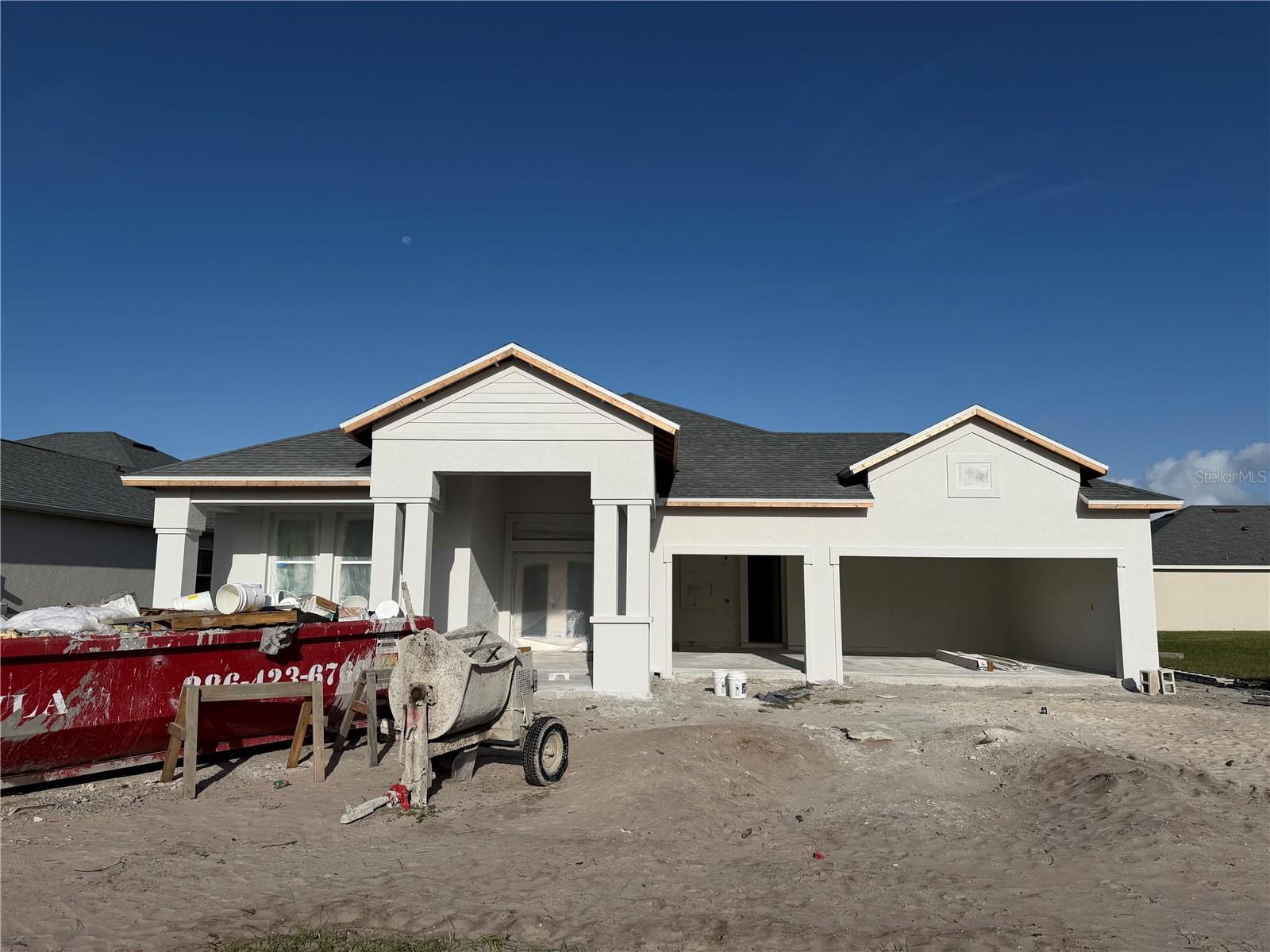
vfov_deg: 56.8
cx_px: 635
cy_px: 476
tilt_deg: +8.1
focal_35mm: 24
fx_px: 881
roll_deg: -0.4
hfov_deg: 71.6
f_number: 1.78
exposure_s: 1/14286
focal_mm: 6.76
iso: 80
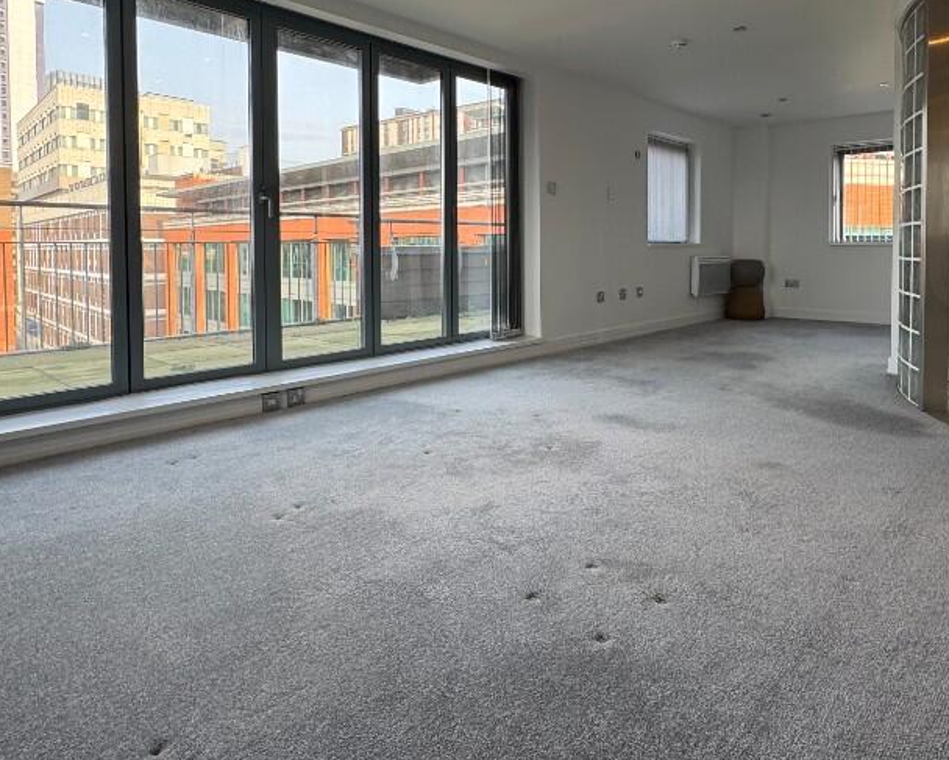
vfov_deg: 59.8
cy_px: 268
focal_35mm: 23
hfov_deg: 72.4
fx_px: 646
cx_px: 518
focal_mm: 2.22
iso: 40
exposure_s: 1/100
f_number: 2.2
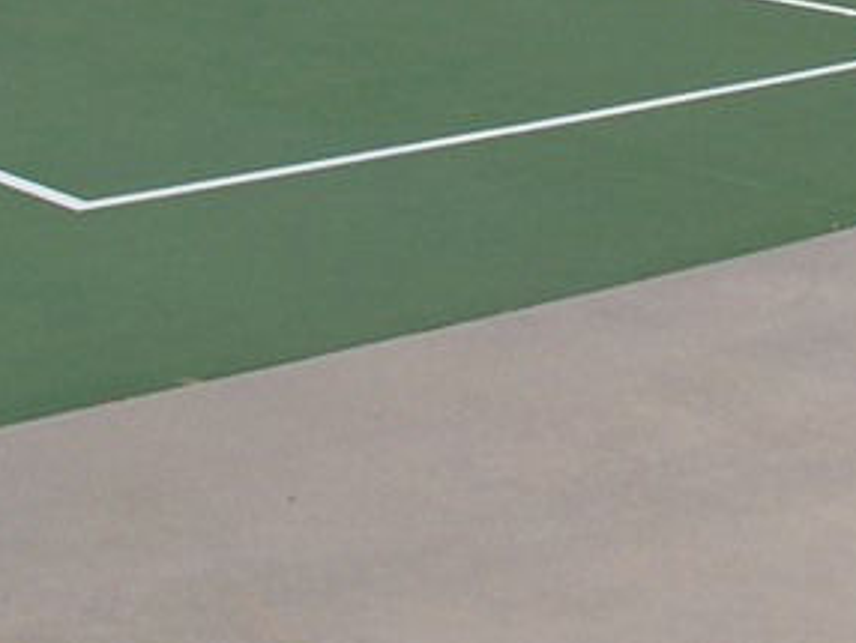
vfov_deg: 12.0
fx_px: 2920
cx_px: 614
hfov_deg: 16.6
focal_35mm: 118
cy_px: -317
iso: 64
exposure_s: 1/1250
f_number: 4
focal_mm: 5.85
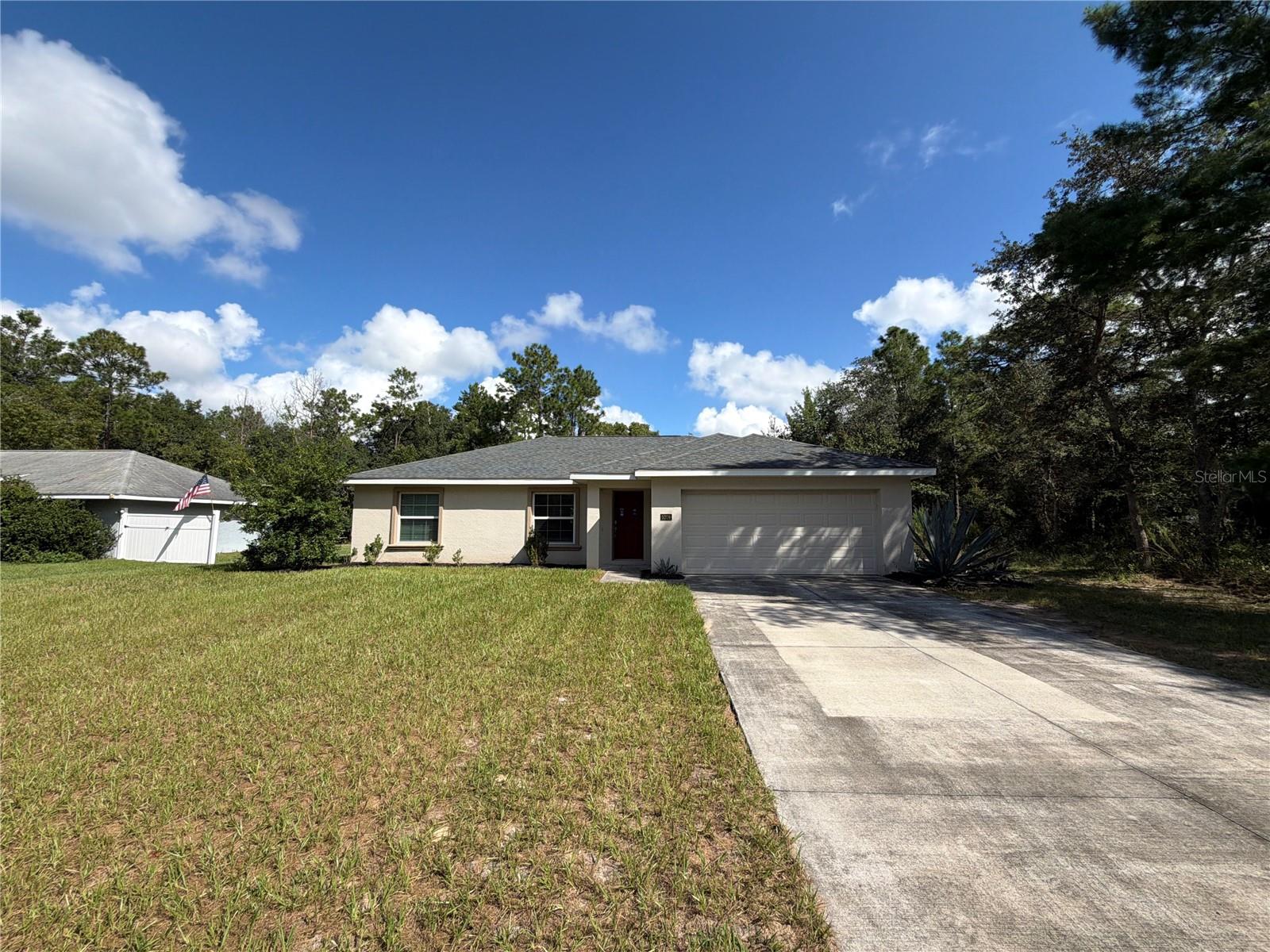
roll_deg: +0.0
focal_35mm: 14
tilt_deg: +4.7
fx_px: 514
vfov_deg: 85.7
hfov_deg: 102.1
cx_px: 635
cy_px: 476
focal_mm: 2.22
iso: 20
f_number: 2.2
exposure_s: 1/809
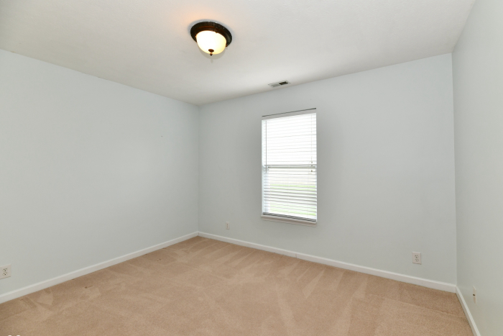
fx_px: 210
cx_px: 268
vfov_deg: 77.3
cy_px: 171
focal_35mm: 15
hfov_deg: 100.2
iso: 640
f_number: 6.3
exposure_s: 1/60
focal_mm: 14
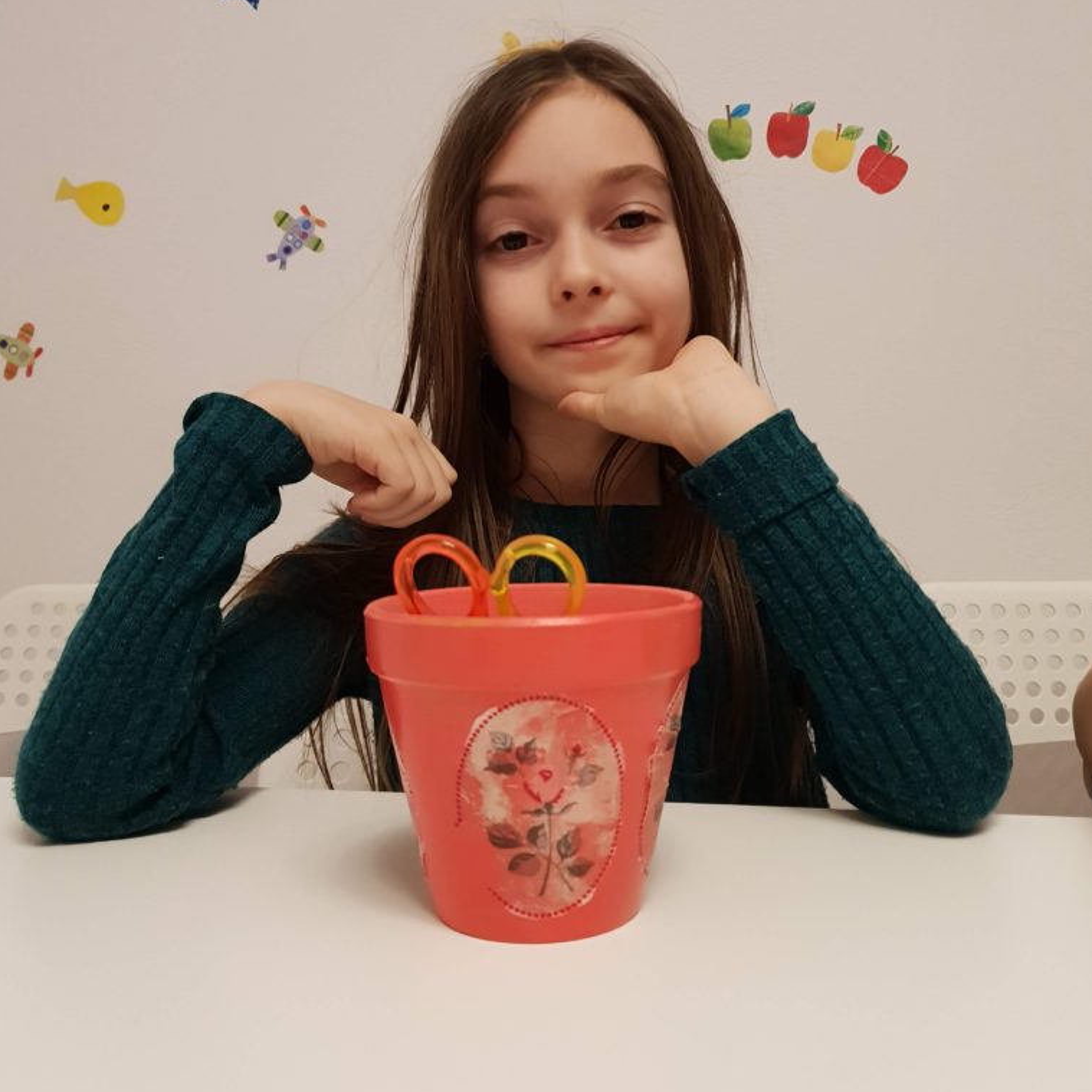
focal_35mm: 31
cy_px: 433
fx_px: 1106
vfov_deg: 52.2
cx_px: 548
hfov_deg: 52.5
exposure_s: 1/50
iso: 400
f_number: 1.5
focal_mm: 4.3
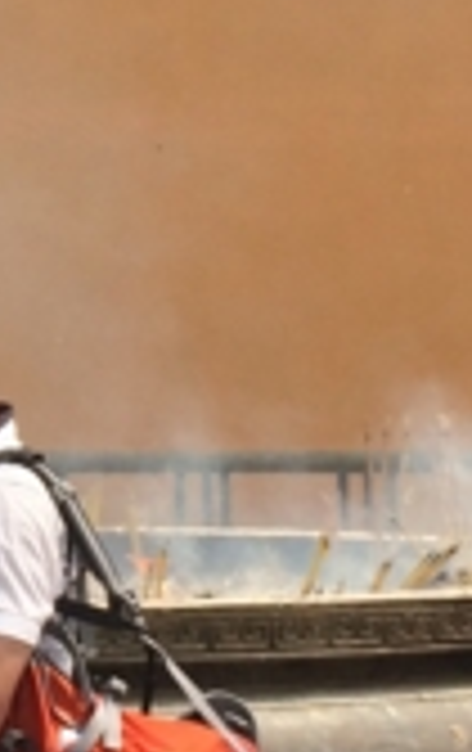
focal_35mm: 147
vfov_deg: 14.2
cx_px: -247
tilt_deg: +3.0
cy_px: 198
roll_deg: +1.9
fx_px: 3013
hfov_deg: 8.7
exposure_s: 1/2415
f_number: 2.2
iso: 32
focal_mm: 4.15
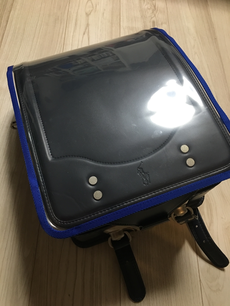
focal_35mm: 29
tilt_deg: -60.9
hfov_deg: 48.2
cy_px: 153
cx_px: 115
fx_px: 257
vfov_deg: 61.7
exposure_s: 1/15
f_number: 2.2
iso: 80
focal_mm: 4.15
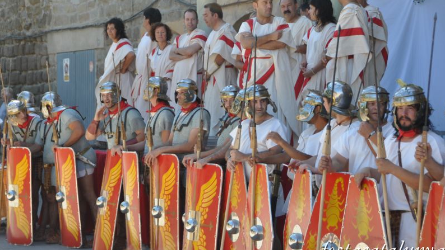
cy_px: 118
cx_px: 224
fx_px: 1399
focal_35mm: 119
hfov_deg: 18.1
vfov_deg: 10.2
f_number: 6.3
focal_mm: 75
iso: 200
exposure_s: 1/160
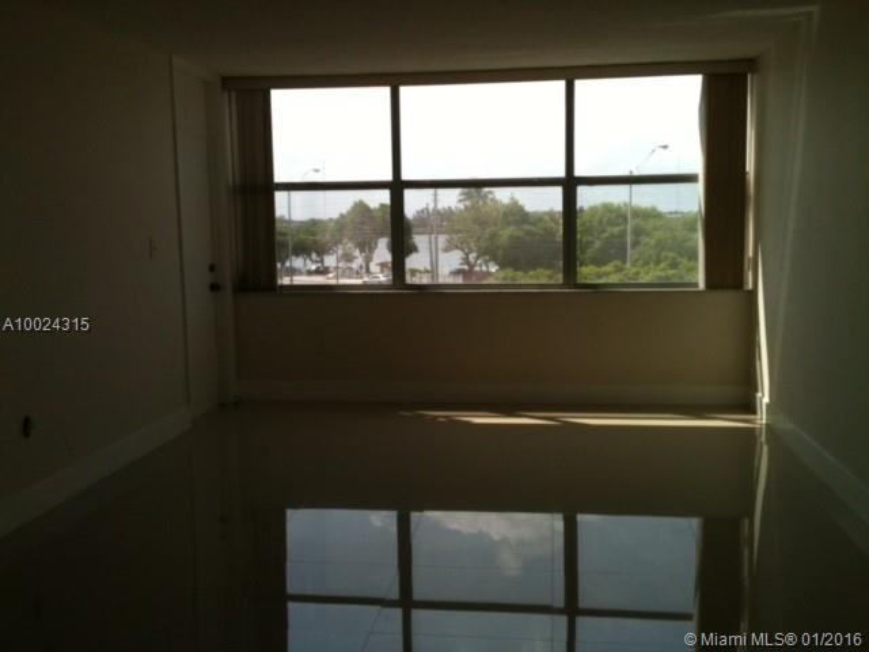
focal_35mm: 35
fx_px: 879
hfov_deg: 52.6
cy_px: 326
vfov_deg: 40.7
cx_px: 434
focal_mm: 3.85
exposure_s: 1/985
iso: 64
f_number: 2.8
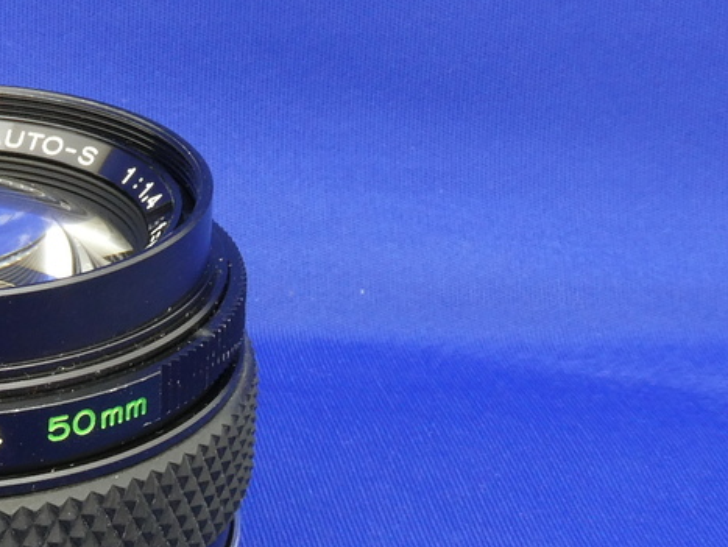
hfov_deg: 19.6
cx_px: -106
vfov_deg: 15.5
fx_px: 1999
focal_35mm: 95
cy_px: 415
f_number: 8
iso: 200
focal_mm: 6.7
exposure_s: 1
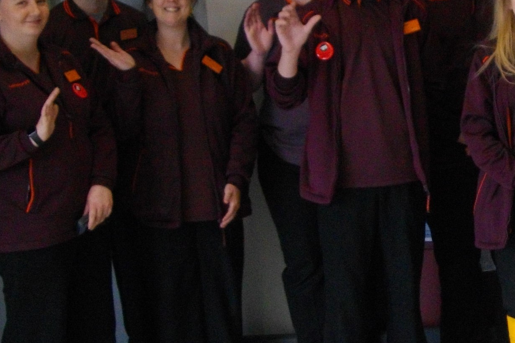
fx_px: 1259
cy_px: 130
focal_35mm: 88
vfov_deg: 15.5
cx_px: 601
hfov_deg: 21.6
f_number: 2.9
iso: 200
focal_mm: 5.7
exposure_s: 1/80
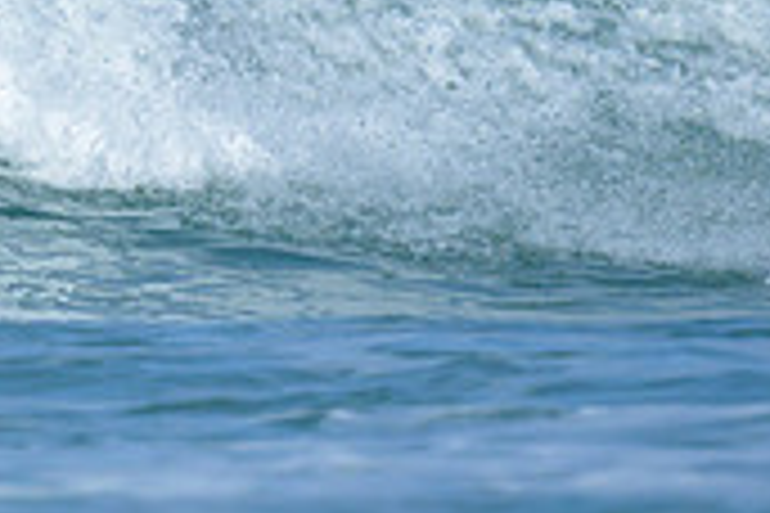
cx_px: -318
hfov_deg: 0.6
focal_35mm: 3737
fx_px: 79924
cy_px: -240
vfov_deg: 0.4
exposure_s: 1/2000
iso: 220
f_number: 6.3
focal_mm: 800
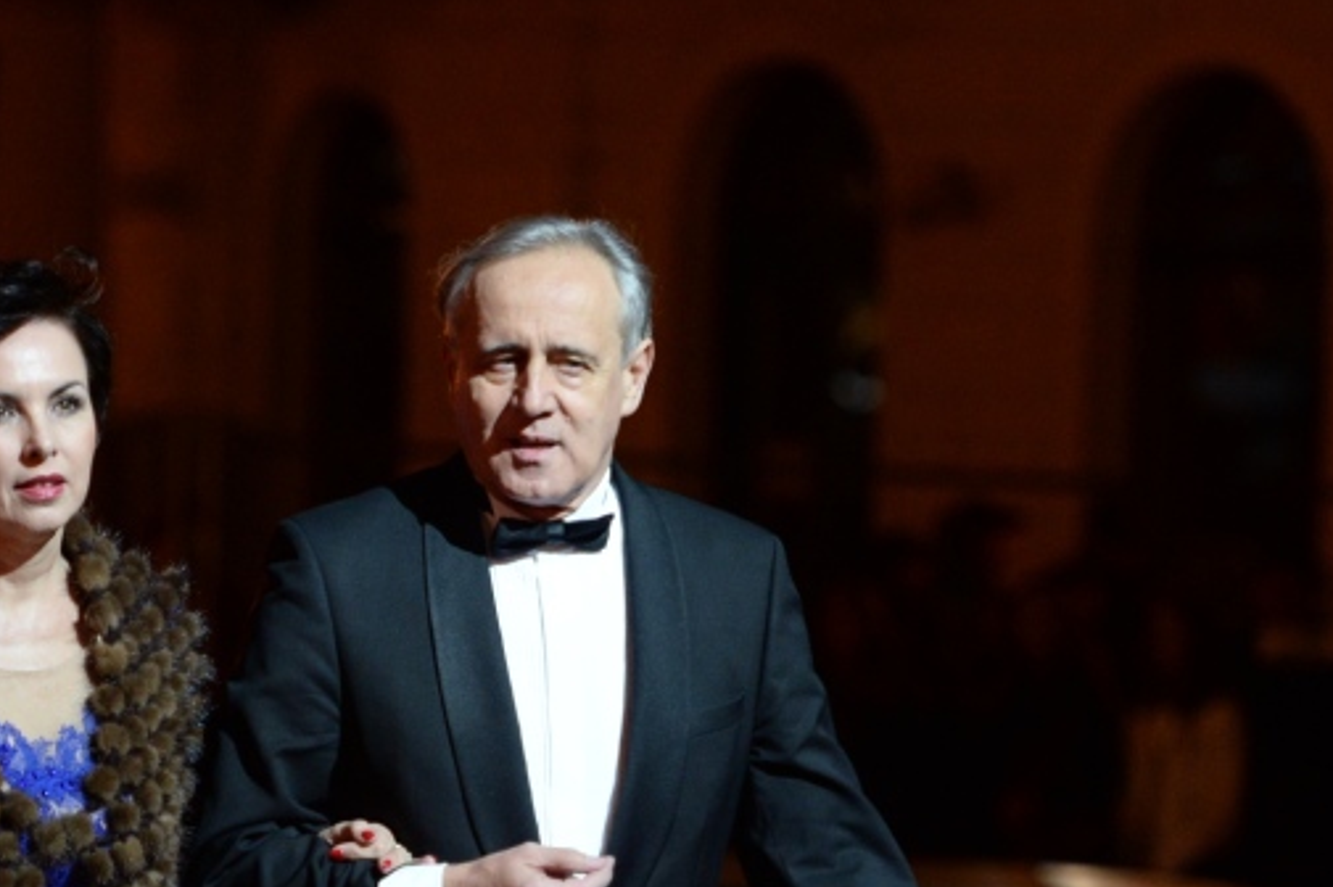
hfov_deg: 6.4
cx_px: 496
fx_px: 11878
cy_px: 938
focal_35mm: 321
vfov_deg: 4.3
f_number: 2.8
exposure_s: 1/400
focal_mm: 135
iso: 2500
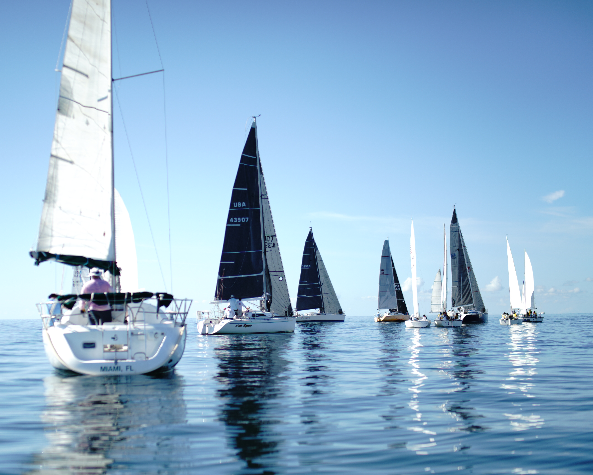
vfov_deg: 26.7
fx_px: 1000
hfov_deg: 33.0
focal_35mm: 57
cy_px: 240
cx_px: 254
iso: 100
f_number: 1.4
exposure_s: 1/8000
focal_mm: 50
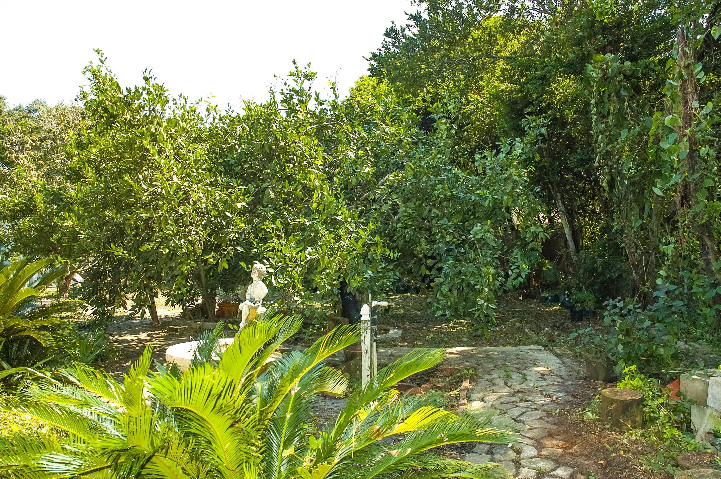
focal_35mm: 27
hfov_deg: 67.4
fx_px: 540
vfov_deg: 47.8
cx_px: 360
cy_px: 240
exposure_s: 1/500
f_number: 6.3
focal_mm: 18
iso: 640
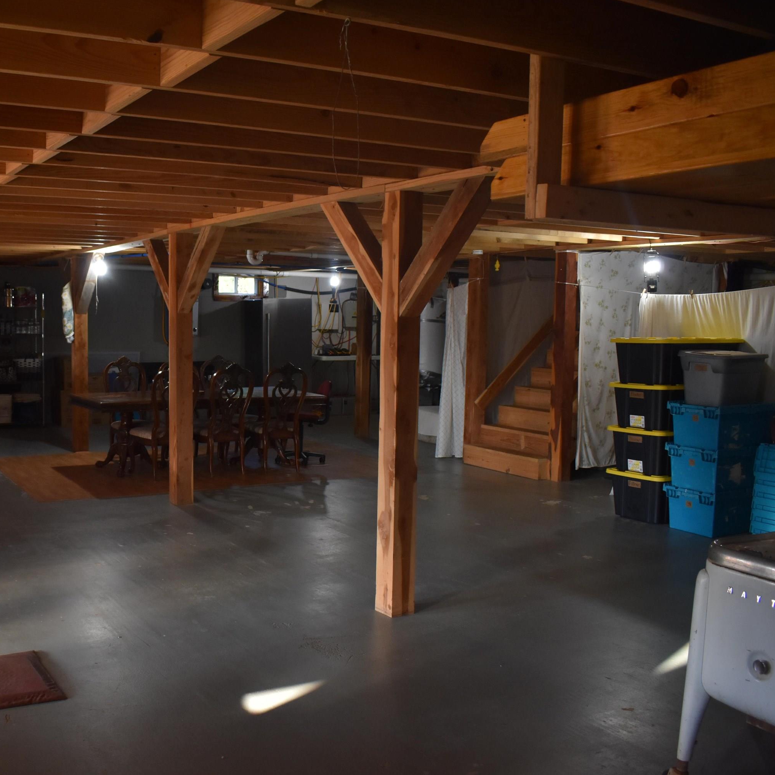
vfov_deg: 47.2
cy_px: 391
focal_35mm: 35
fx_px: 887
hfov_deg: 46.0
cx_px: 218
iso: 1000
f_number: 3.5
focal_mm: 18
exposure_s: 1/125
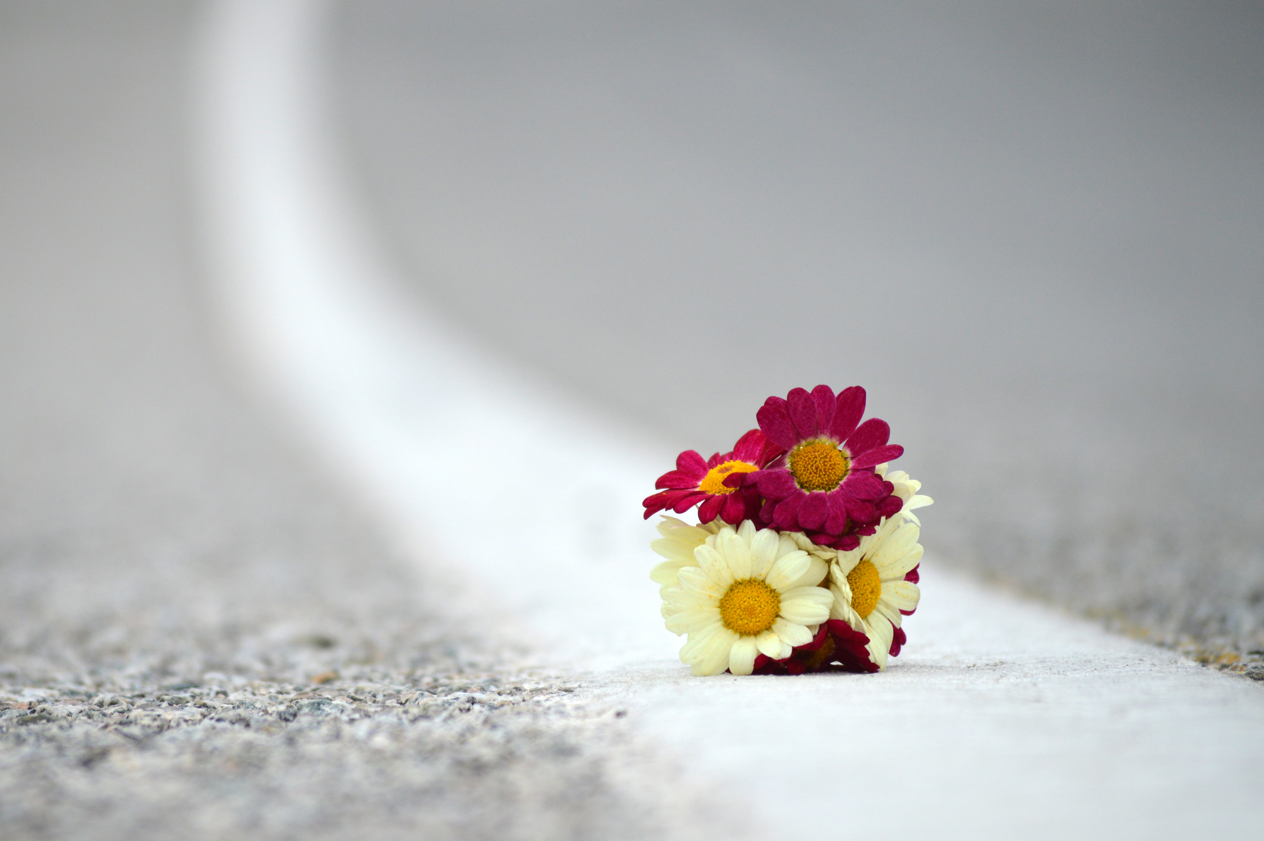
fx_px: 7630
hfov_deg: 9.5
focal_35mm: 218
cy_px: 420
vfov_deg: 6.3
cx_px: 632
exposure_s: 1/640
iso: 200
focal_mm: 145
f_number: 6.3
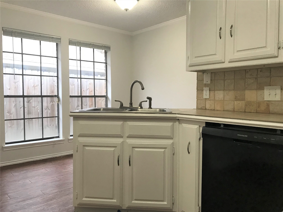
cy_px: 106
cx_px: 142
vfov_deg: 49.7
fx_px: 229
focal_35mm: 28
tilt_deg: -2.1
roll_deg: -0.7
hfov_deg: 63.4
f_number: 1.8
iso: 40
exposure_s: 1/30
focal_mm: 3.99
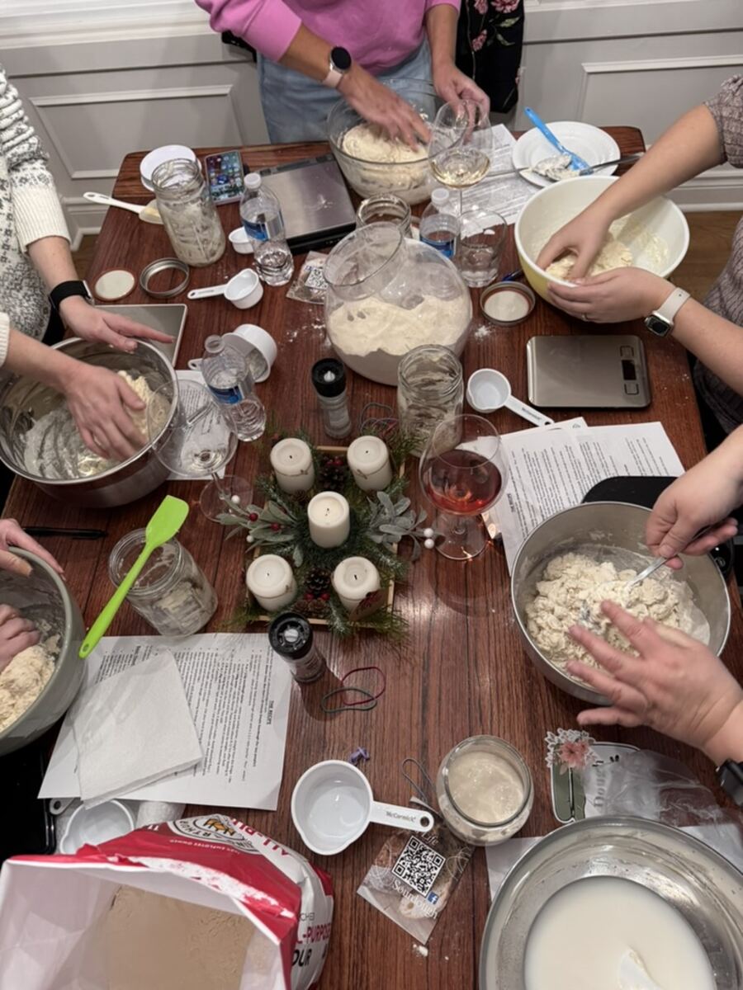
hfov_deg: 56.8
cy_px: 495
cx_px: 372
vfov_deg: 71.6
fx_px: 687
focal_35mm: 24
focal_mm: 6.76
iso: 320
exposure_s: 1/60
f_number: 1.78
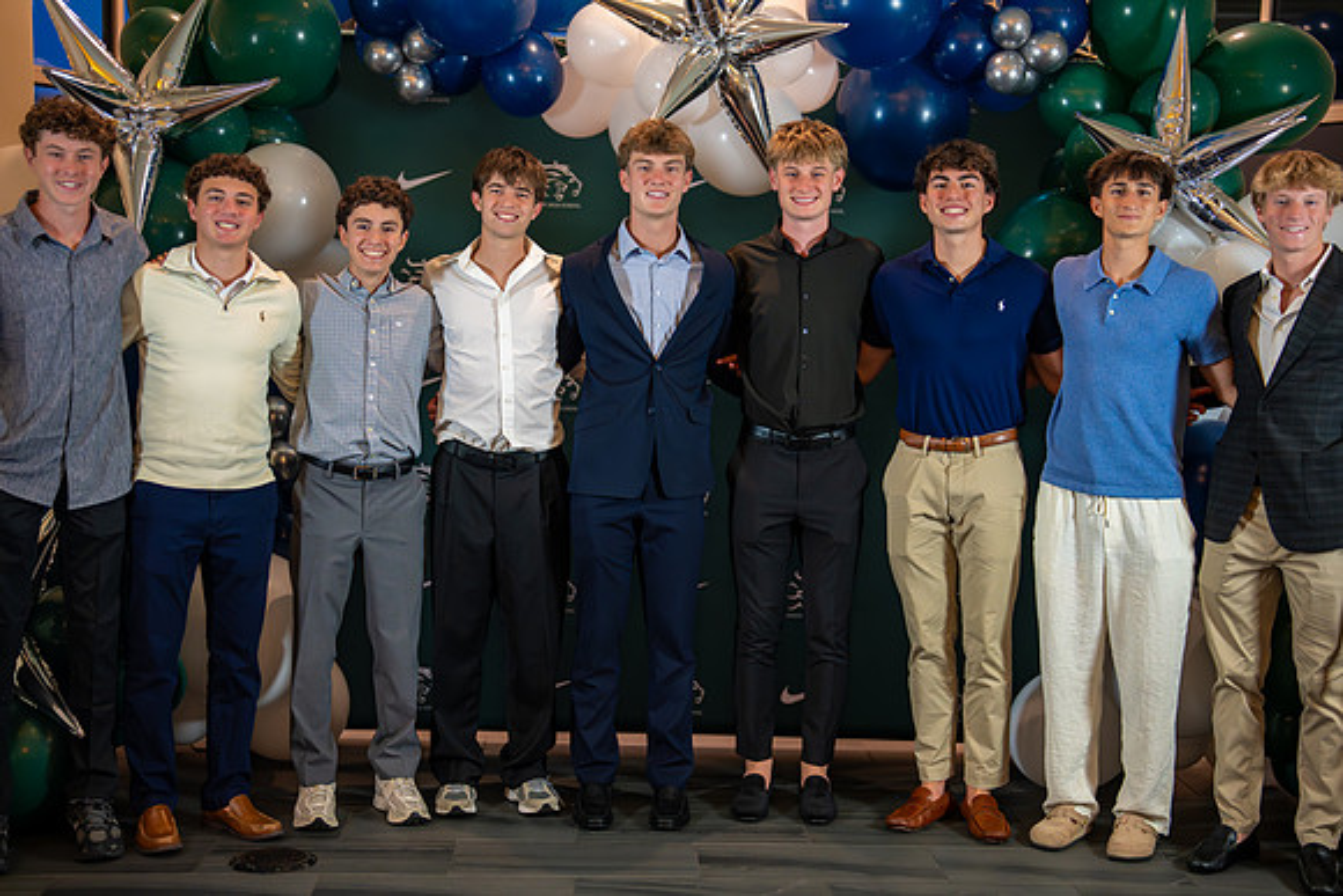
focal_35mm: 50
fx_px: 1883
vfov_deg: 26.8
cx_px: 672
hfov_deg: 39.3
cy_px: 448
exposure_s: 1/400
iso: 1600
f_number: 1.2
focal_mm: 50
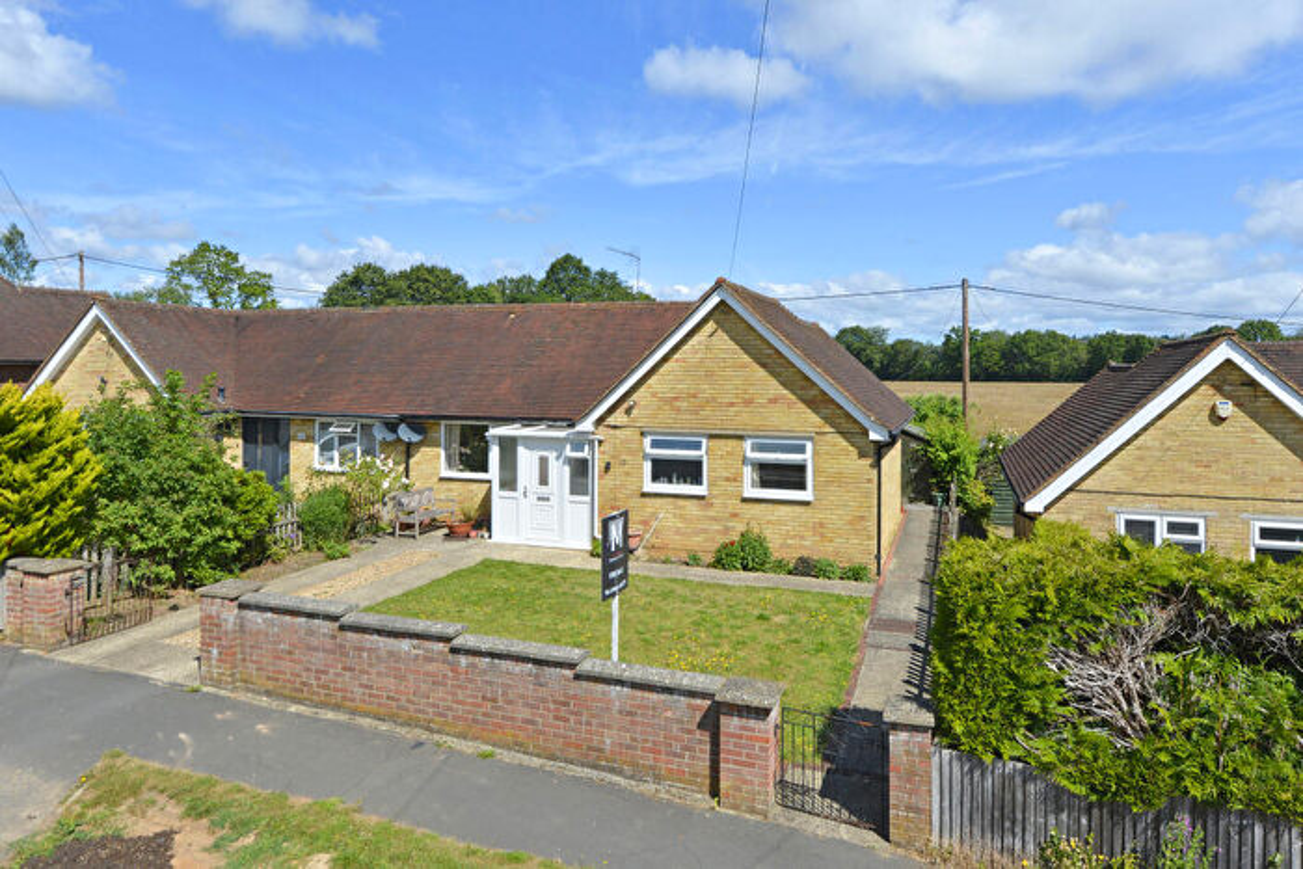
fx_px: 833
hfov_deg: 76.1
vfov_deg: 55.1
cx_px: 652
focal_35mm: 23
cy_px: 434
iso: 400
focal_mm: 23
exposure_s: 1/320
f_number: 14
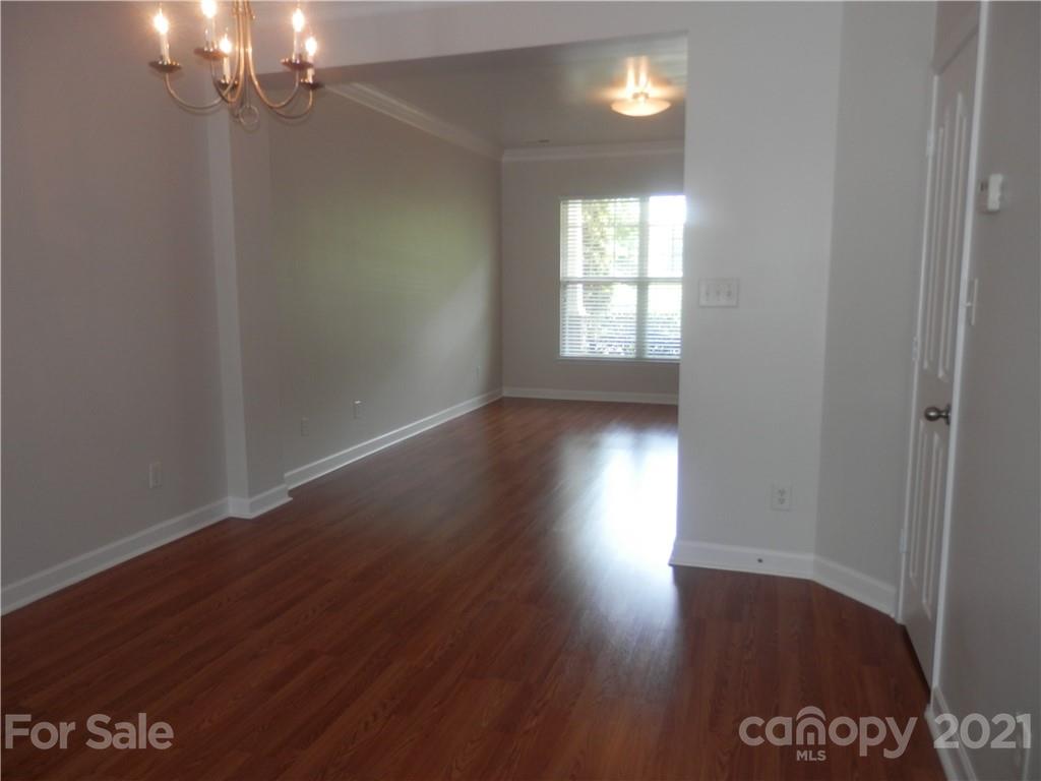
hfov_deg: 69.4
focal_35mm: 25
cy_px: 390
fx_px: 752
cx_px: 520
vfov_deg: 54.9
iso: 100
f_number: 3
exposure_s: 1/30
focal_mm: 4.5
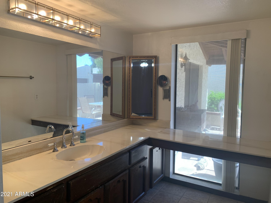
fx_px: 204
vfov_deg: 53.1
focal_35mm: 26
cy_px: 102
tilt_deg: -5.3
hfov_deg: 67.3
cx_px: 136
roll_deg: -0.6
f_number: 1.8
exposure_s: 1/120
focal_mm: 4.25
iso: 50
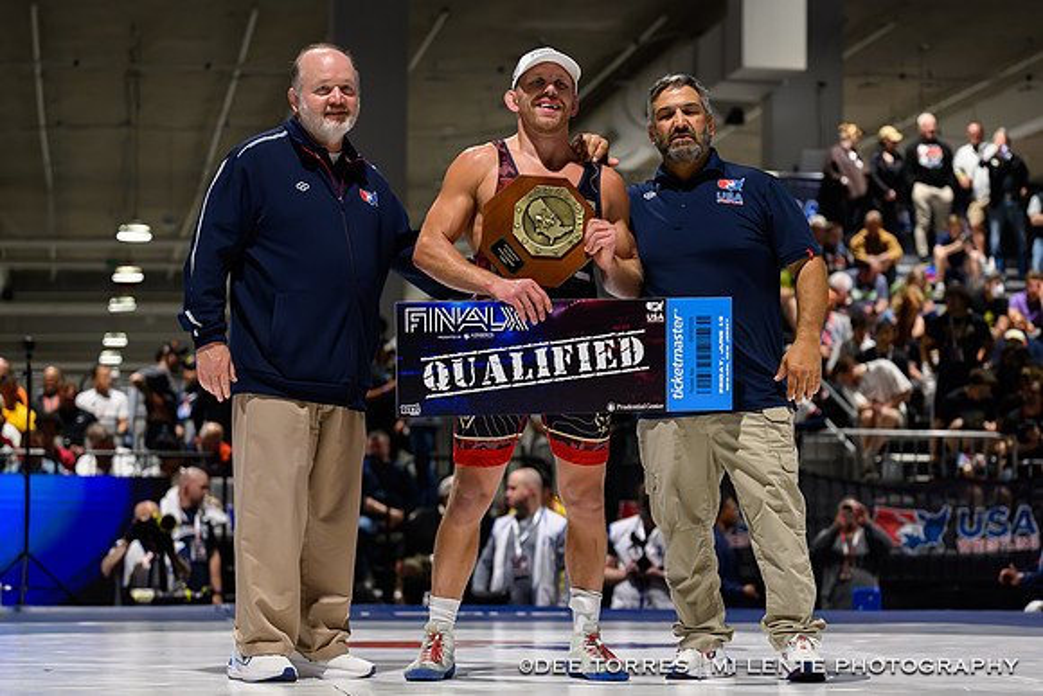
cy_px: 395
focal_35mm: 91
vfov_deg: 15.1
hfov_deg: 22.4
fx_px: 2632
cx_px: 566
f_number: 2.8
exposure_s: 1/320
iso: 3200
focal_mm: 70
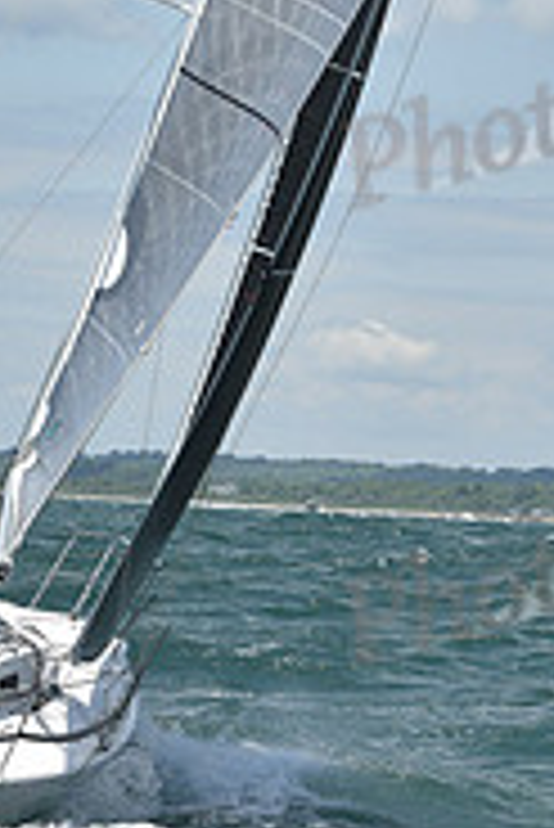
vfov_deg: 9.2
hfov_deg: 6.2
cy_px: -76
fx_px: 5091
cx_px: 110
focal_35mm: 221
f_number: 8
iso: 250
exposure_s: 1/1250
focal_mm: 70
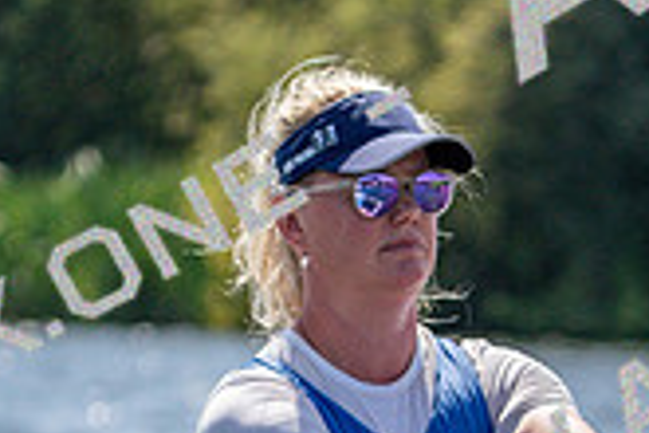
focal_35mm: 703
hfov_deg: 2.9
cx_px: 720
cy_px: 659
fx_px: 12673
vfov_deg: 2.0
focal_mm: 200
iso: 250
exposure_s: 1/2000
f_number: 5.6
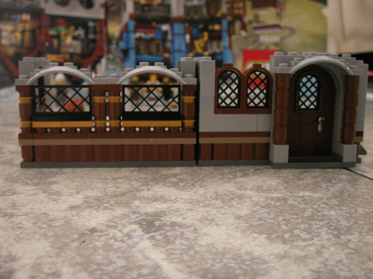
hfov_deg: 49.0
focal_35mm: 38
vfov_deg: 37.7
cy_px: 138
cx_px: 182
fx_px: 409
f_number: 3.5
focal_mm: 7.7
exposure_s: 1
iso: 160
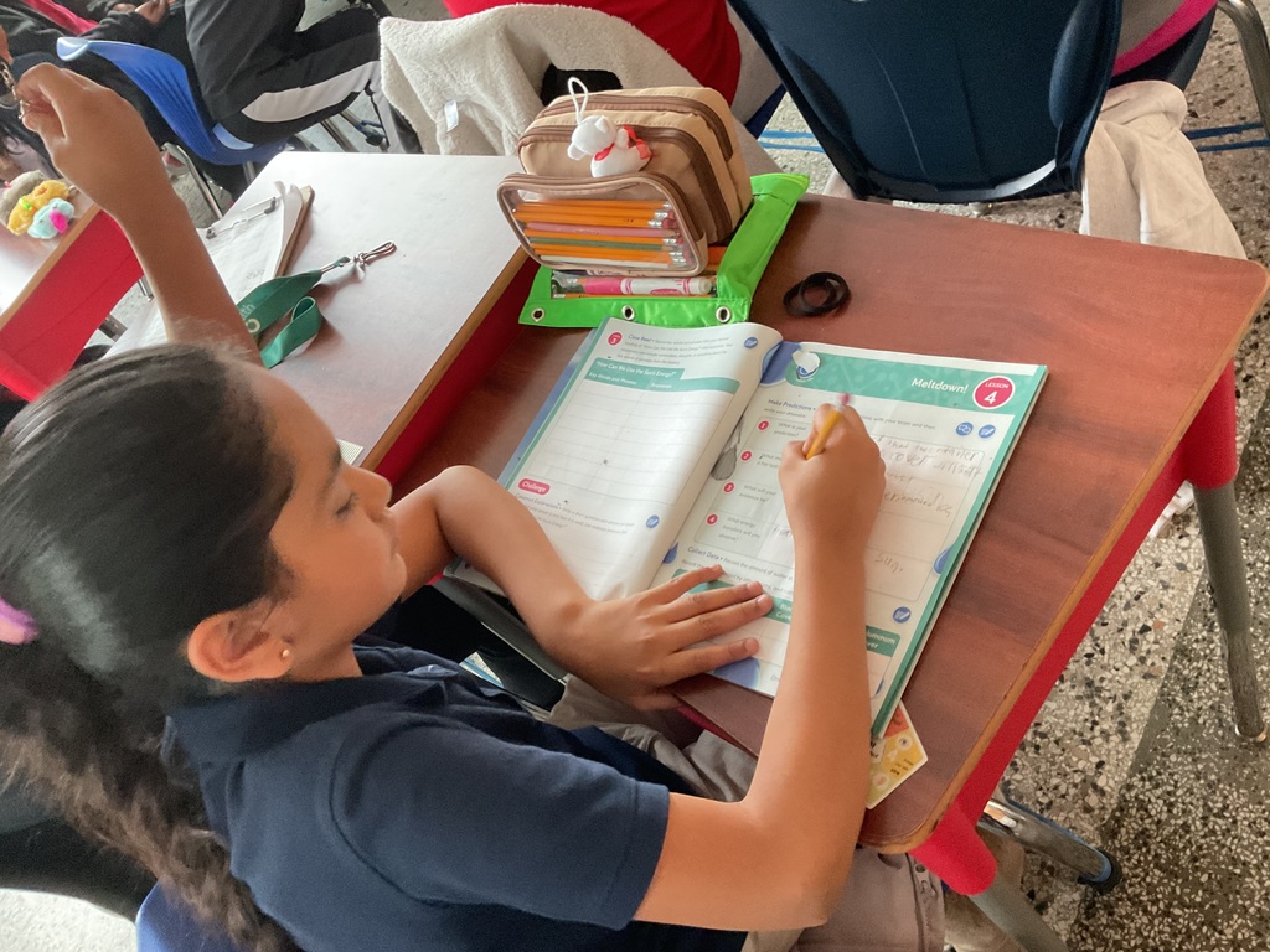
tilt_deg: -44.3
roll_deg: +40.0
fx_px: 1064
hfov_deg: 61.7
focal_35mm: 29
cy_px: 476
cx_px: 635
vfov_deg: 48.2
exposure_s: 1/30
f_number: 1.8
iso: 250
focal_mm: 3
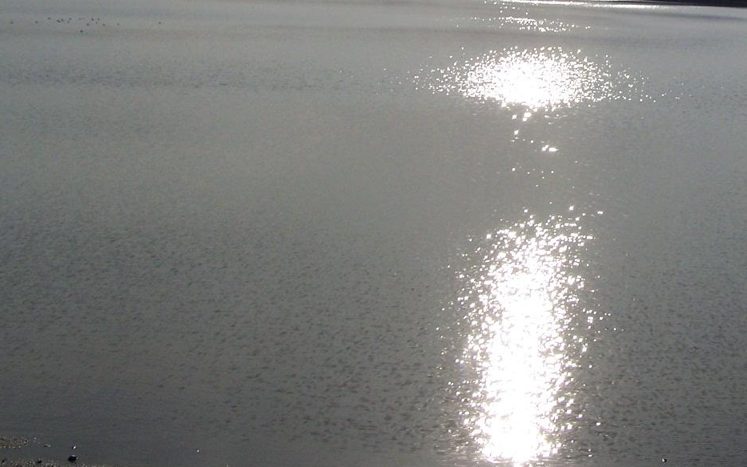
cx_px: 581
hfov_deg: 30.0
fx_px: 1364
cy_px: 30
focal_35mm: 67
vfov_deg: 19.0
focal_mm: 6.3
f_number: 5.6
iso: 80
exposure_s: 1/1500
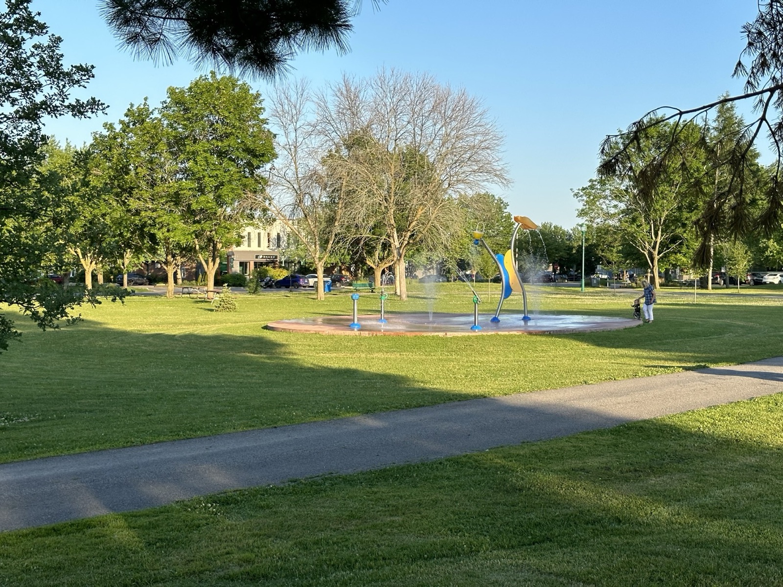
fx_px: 1086
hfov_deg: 39.7
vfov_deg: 30.3
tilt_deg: -2.9
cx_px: 392
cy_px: 294
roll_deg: -0.5
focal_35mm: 48
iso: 64
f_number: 1.78
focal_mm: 6.86
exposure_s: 1/1517
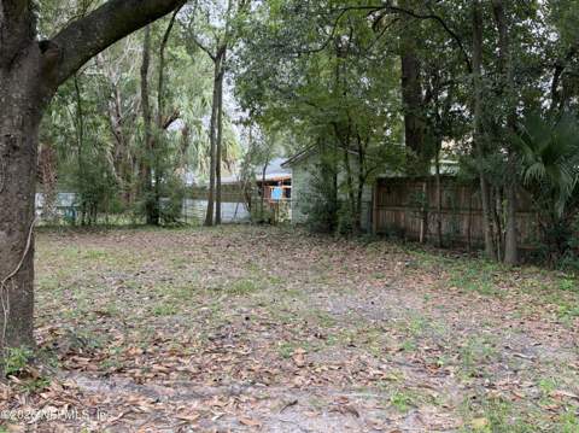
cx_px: 290
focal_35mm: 34
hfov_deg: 54.0
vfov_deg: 41.7
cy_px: 216
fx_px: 568
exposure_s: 1/233
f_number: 1.8
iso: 80
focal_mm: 6.93
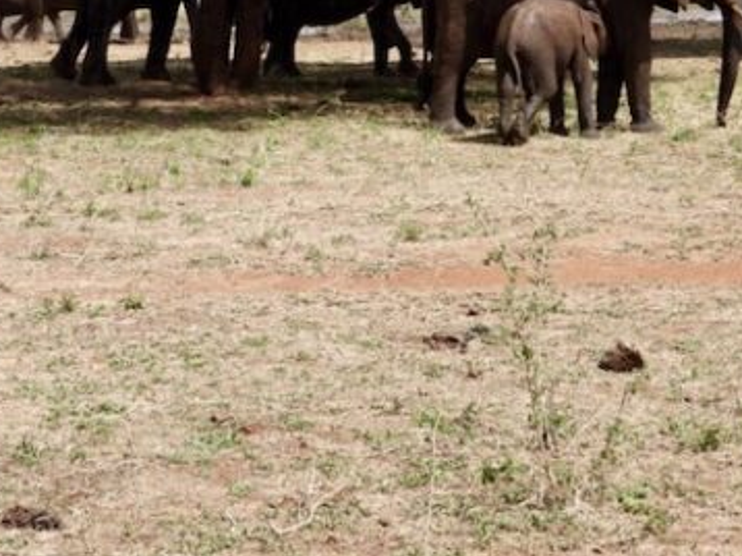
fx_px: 1885
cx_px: 234
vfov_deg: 16.3
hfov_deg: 22.2
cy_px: -39
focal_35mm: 88
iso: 100
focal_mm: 7.4
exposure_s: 1/1000
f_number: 3.2
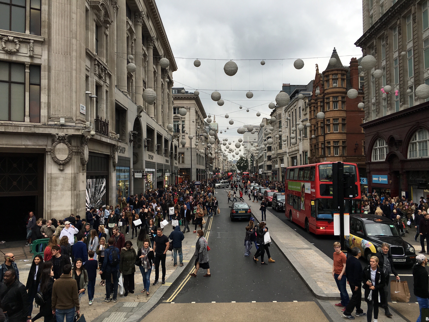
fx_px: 359
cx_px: 214
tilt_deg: +2.5
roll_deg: -1.5
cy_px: 161
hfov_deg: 61.7
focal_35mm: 29
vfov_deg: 48.2
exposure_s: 1/565
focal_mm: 4.15
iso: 25
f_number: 2.2
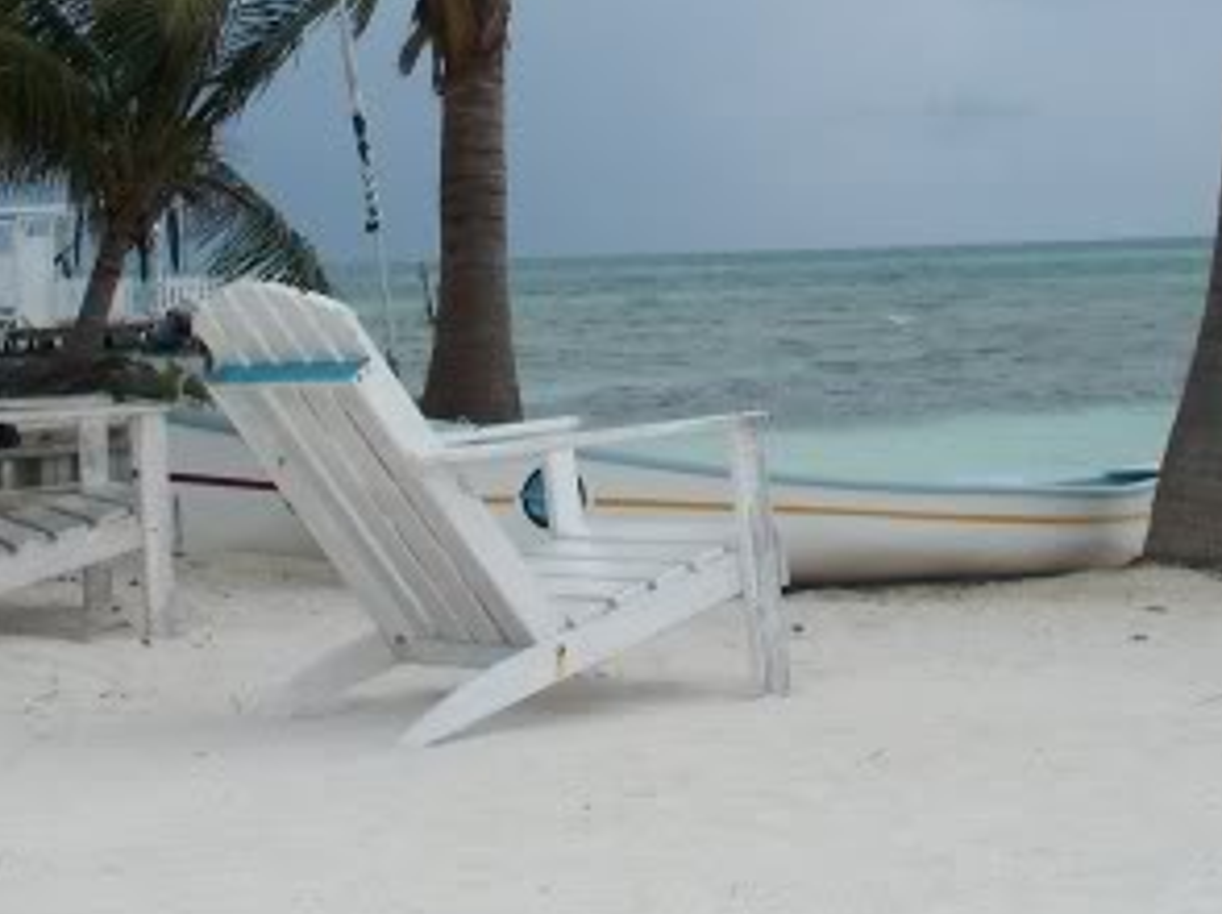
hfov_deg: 20.0
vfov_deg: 14.7
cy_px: -100
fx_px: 3457
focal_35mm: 98
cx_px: 690
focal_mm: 7.54
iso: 64
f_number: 2.8
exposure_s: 1/400
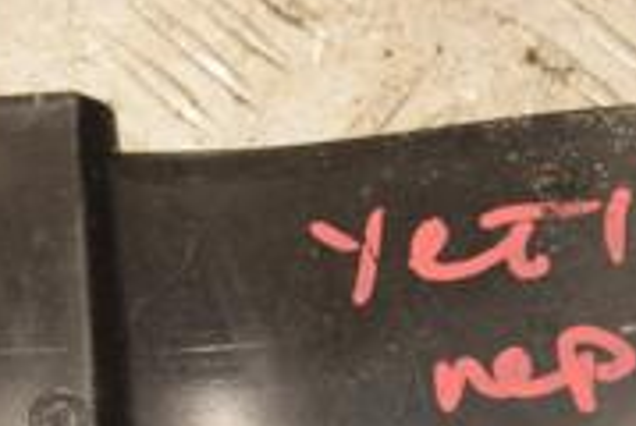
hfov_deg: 9.1
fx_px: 3993
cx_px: 167
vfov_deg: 6.1
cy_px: 298
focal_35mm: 226
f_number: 8
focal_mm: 45
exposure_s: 1/200
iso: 800
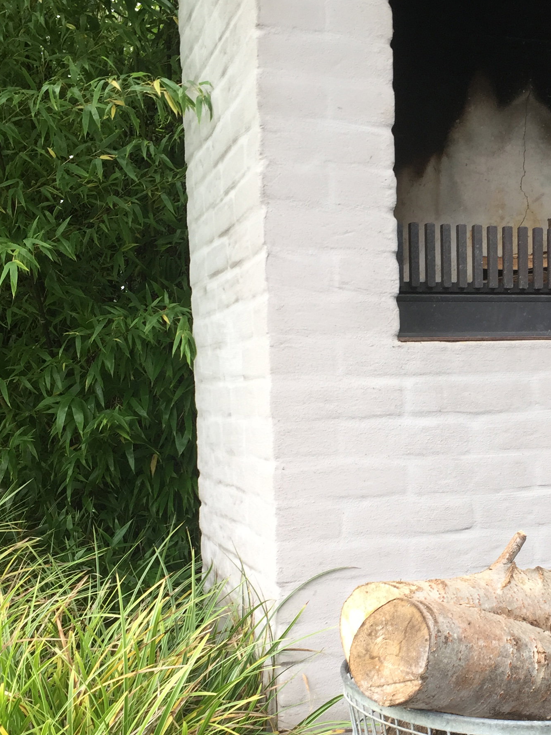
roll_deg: +2.3
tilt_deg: -5.4
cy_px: 458
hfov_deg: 26.7
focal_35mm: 53
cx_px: 485
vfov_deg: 36.0
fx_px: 1125
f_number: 2.2
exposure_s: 1/50
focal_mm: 4.15
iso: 32
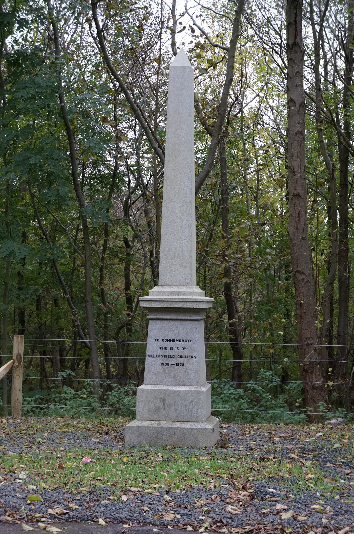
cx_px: 177
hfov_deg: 16.5
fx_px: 1220
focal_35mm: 82
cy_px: 267
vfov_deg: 24.7
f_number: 5.6
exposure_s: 1/160
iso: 800
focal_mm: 55
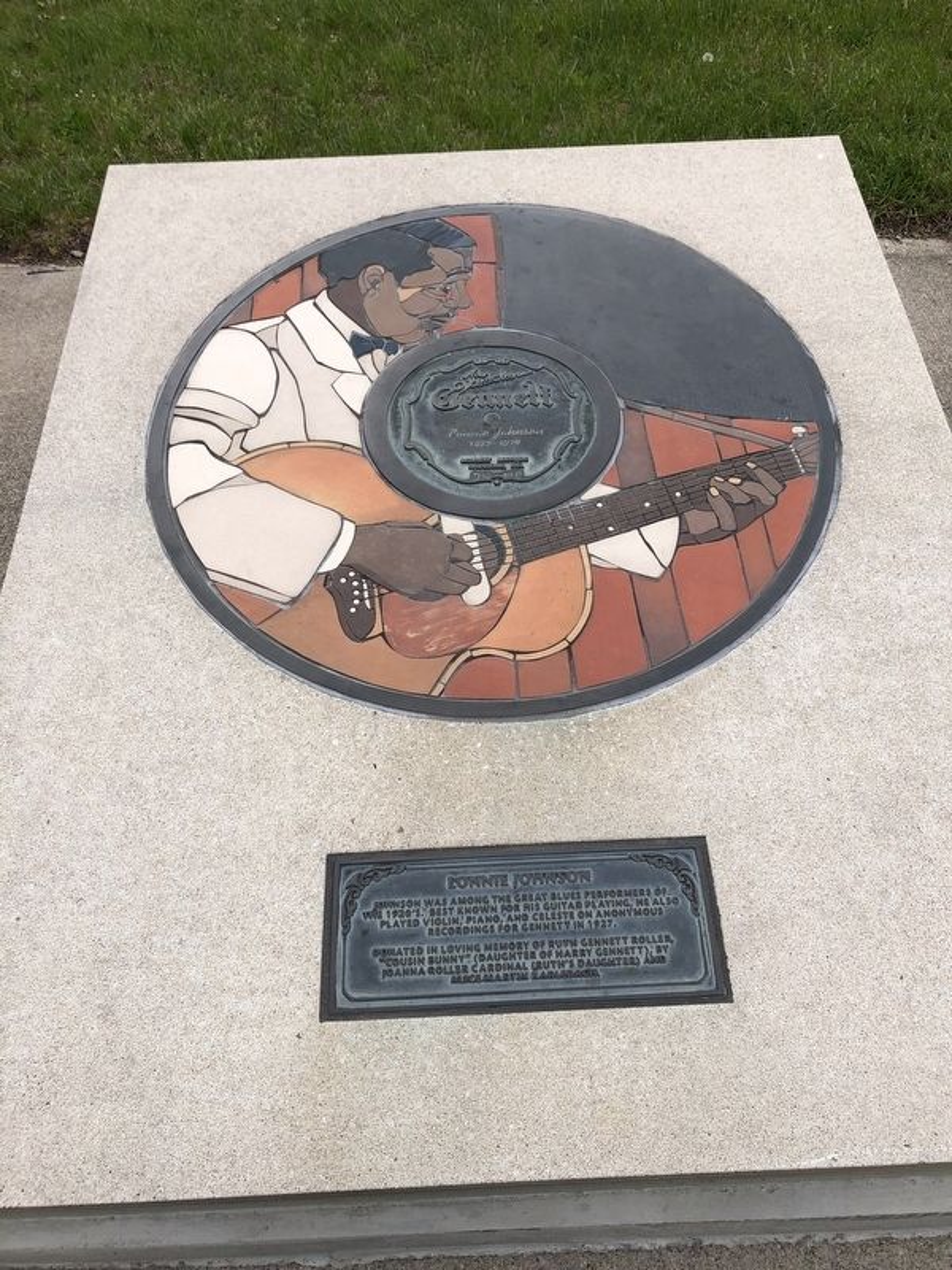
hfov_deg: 49.7
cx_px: 476
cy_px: 635
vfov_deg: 63.4
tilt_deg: -45.6
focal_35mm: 28
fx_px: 1027
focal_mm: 4
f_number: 1.8
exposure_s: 1/1919
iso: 20
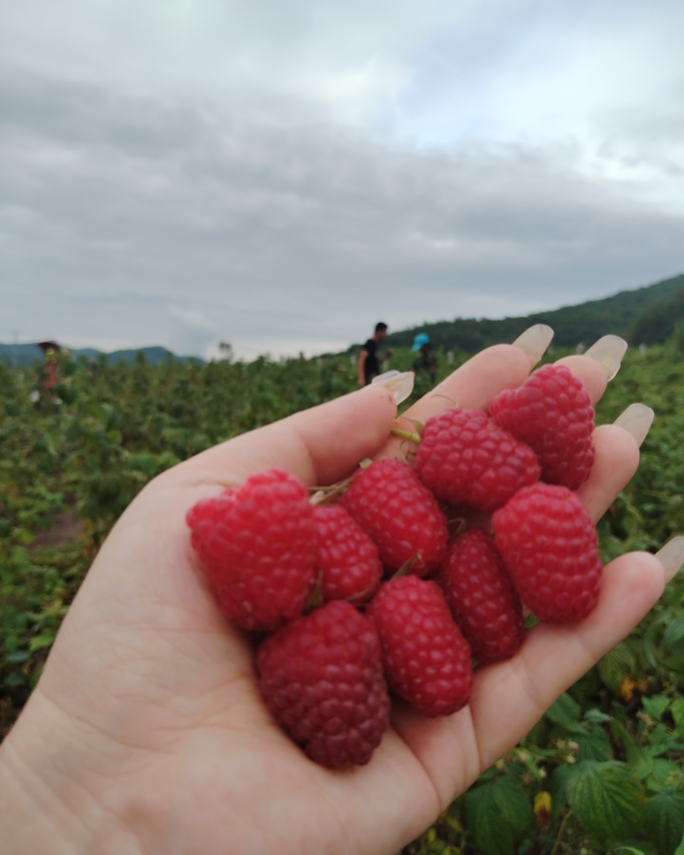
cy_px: 428
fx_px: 708
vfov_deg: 62.2
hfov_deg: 51.5
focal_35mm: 28
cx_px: 350
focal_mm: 4.25
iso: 100
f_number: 1.8
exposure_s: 1/429
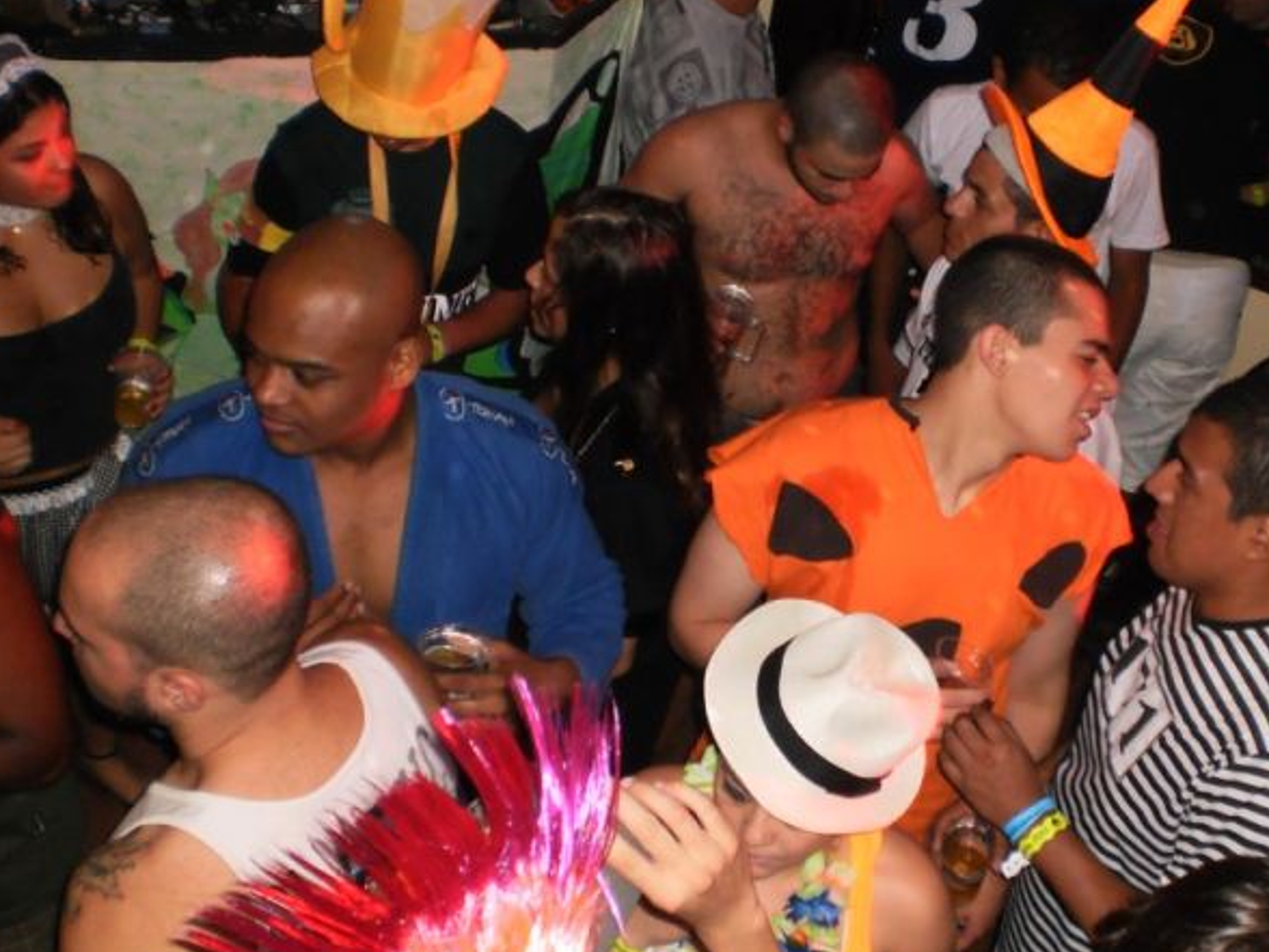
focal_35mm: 49
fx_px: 1796
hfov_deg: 38.6
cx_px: 805
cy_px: 384
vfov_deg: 29.6
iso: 200
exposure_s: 1/30
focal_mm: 6.3
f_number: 3.1
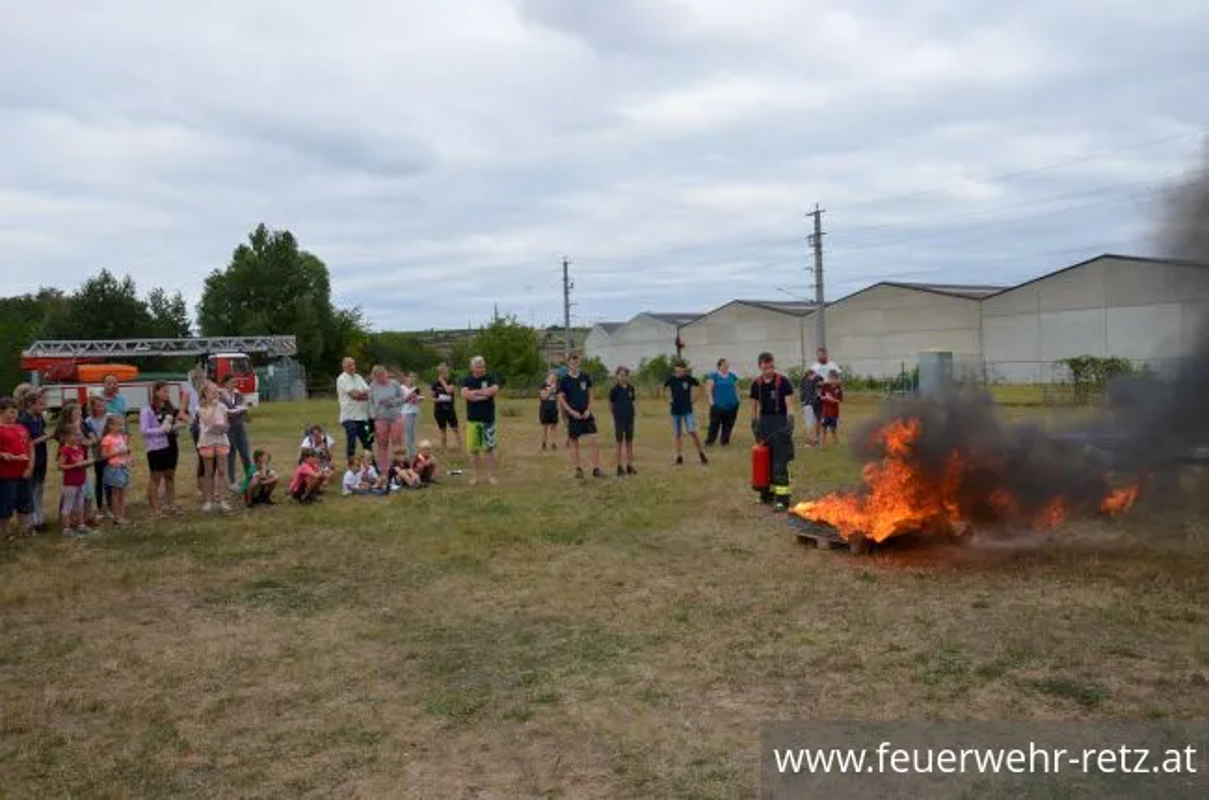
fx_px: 905
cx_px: 604
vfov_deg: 47.7
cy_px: 400
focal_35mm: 27
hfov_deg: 67.5
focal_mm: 18
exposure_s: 1/250
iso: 180
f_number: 8
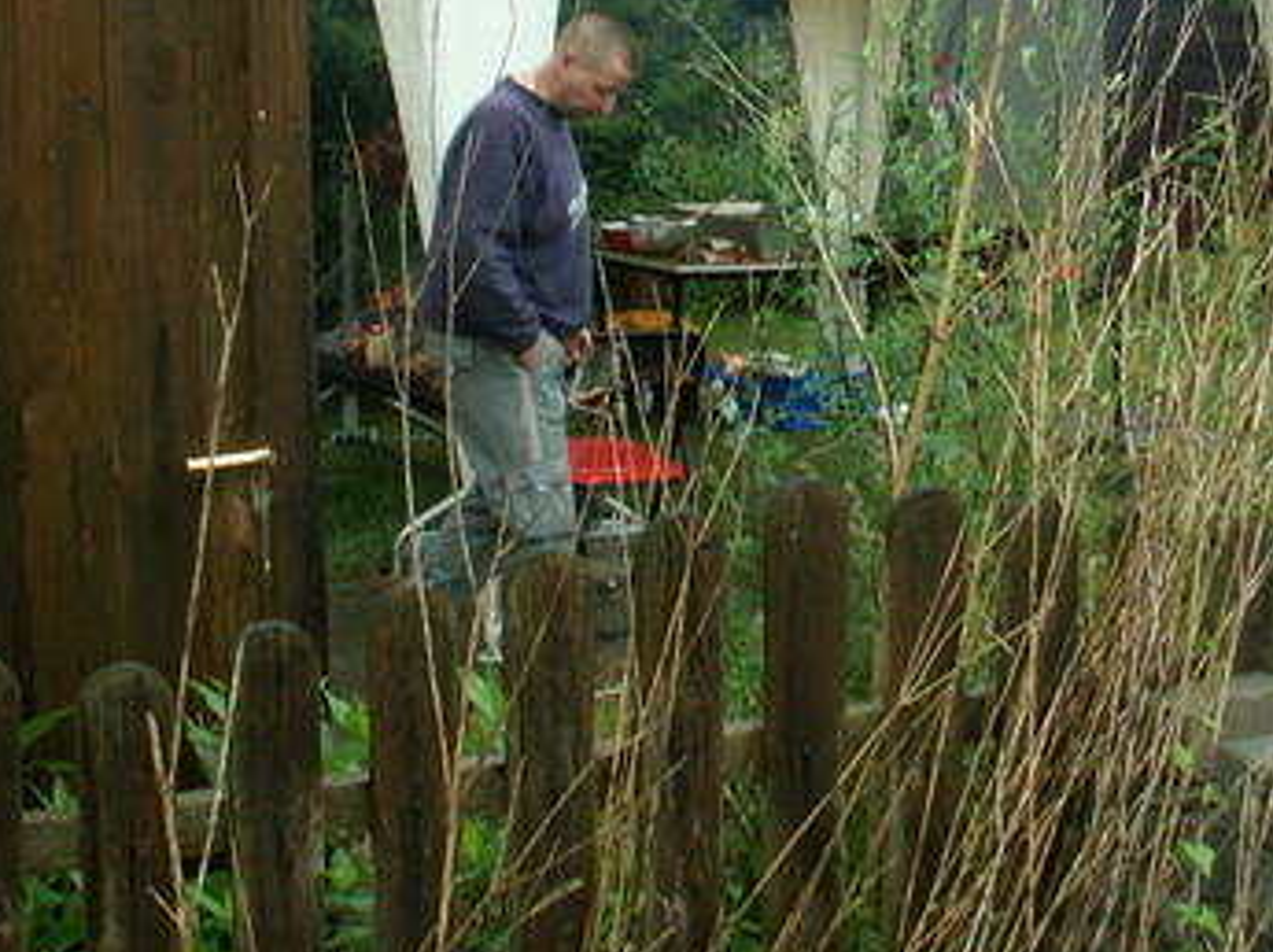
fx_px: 2388
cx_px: 922
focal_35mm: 65
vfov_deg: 22.1
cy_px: 140
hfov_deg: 29.5
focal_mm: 5.86
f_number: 3.2
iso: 50
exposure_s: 1/50
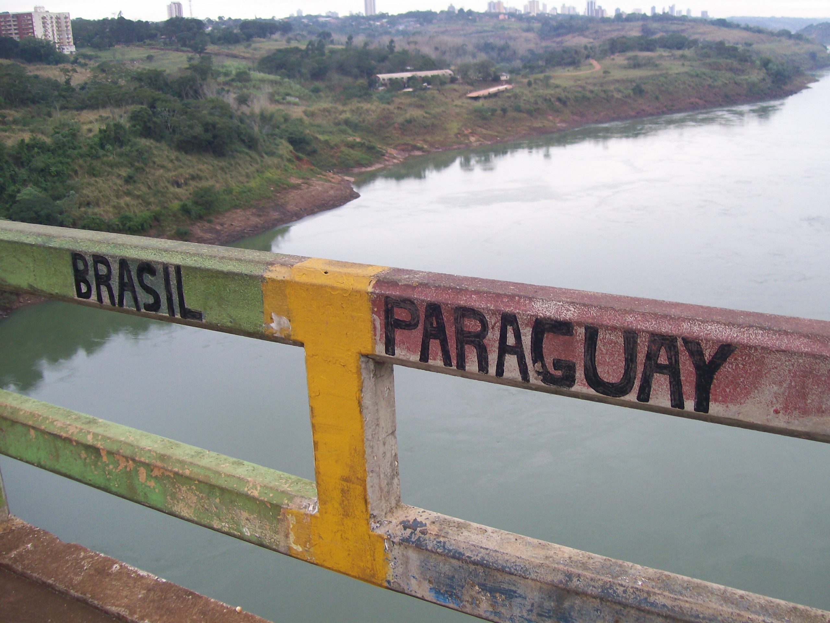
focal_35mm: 36
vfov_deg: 39.7
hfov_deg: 51.4
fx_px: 863
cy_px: 312
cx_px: 415
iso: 80
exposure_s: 1/77.8
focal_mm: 6
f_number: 2.7
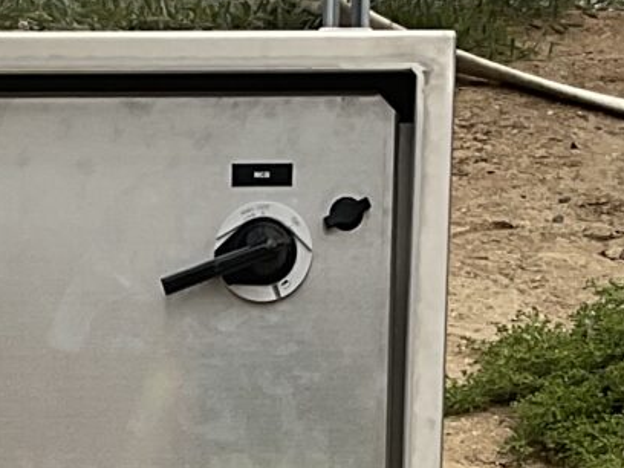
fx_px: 3281
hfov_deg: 10.8
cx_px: 18
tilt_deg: -8.4
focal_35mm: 182
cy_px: 838
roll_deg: +0.3
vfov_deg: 7.9
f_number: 1.8
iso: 16
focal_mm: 3
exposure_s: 1/2320
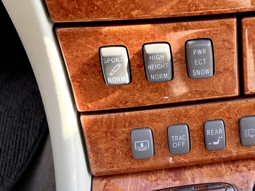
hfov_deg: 35.6
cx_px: 221
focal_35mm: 51
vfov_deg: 28.1
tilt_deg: -47.9
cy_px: 44
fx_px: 376
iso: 50
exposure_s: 1/347
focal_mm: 5.1
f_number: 1.6
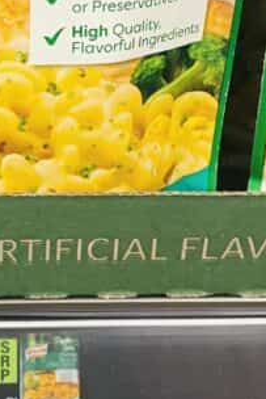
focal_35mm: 91
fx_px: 1007
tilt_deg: -31.5
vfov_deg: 22.2
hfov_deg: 14.8
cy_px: 102
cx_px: -7
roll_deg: +0.2
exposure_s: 1/43
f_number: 1.6
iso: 125
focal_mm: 4.2
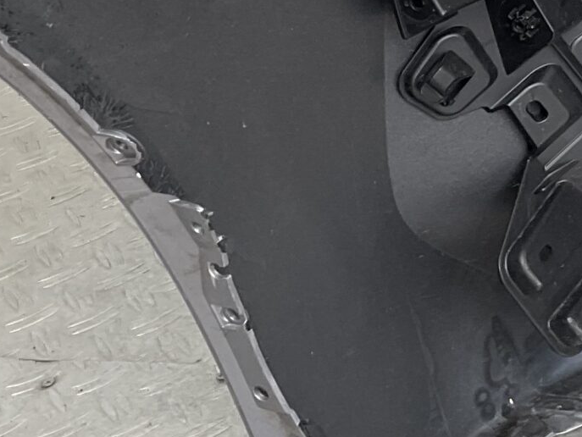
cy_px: 117
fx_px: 1817
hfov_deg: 17.6
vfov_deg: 13.7
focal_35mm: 108
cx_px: 626
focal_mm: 3
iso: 16
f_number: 1.8
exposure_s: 1/128
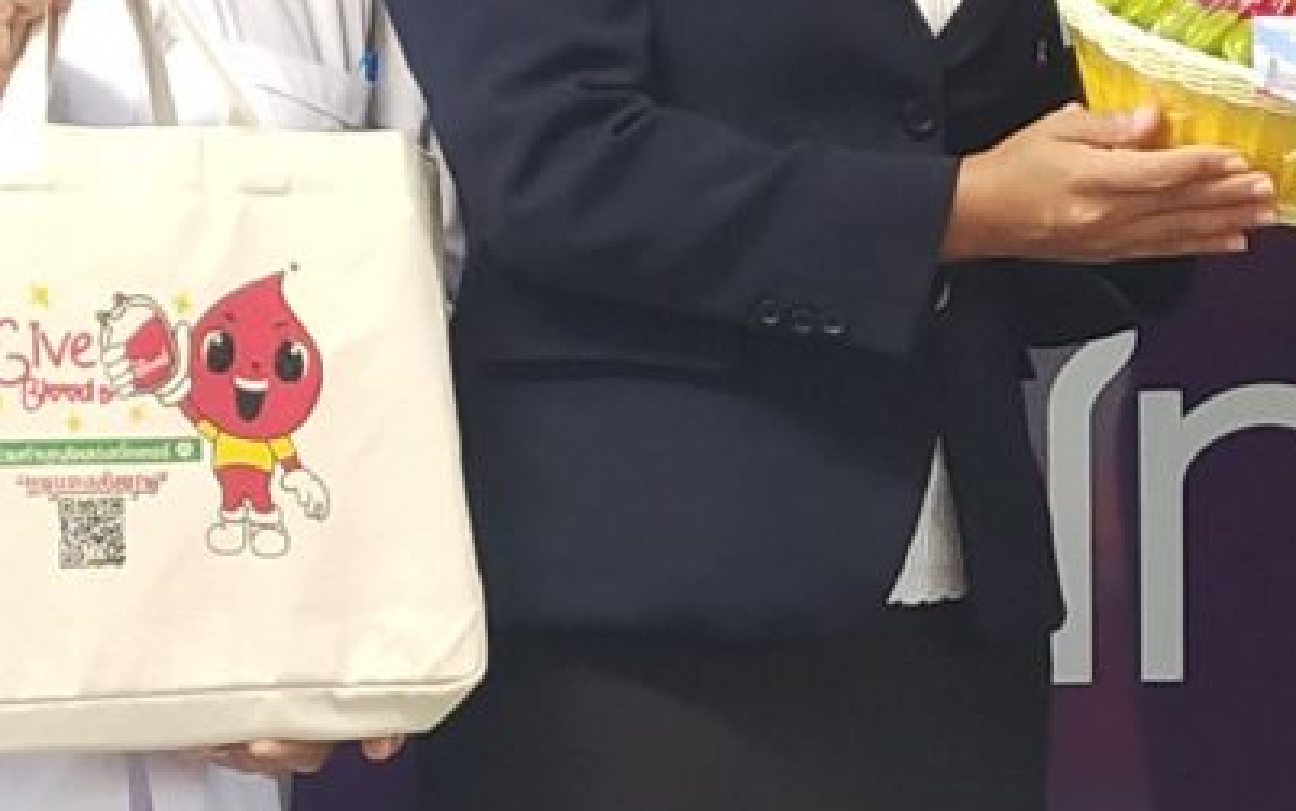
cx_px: 721
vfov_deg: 6.5
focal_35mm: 203
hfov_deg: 10.3
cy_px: 481
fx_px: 7173
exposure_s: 1/100
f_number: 1.8
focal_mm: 3.95
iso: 93
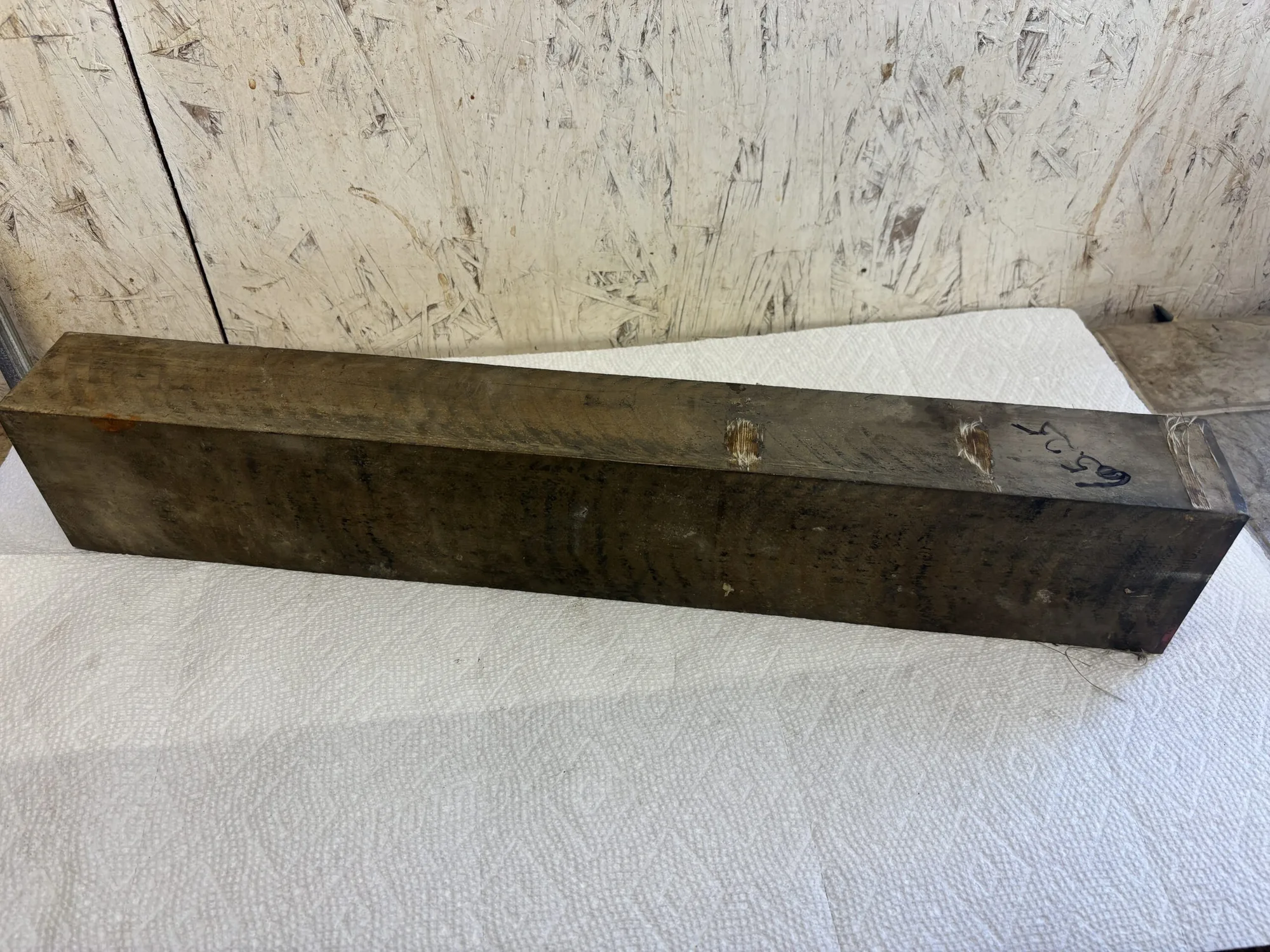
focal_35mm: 26
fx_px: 954
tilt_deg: -42.4
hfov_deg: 67.3
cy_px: 476
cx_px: 635
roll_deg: +0.2
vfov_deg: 53.1
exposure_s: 1/120
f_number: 1.6
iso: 50
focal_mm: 5.96
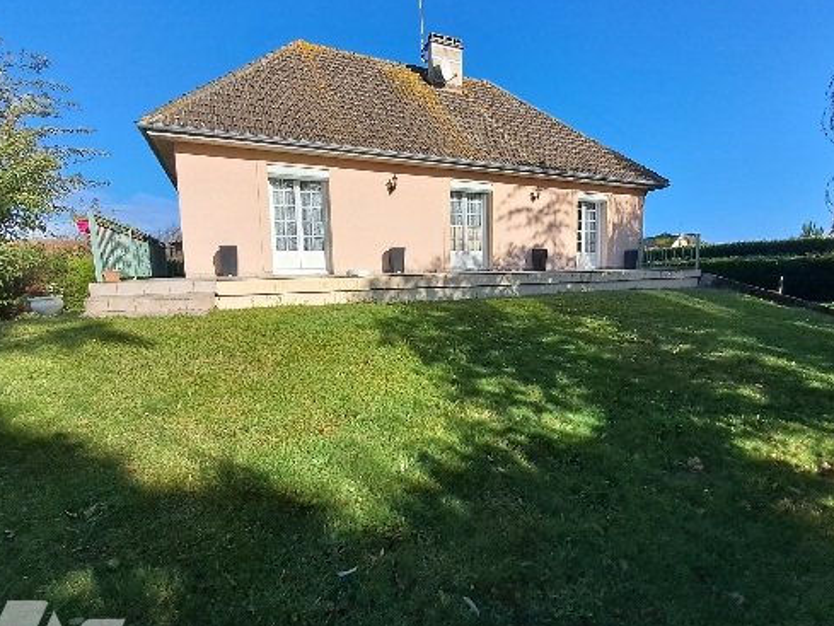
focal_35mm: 17
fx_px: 410
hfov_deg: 90.8
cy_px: 309
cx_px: 455
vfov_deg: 74.8
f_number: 2.2
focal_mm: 1.42
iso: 40
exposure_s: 1/2045
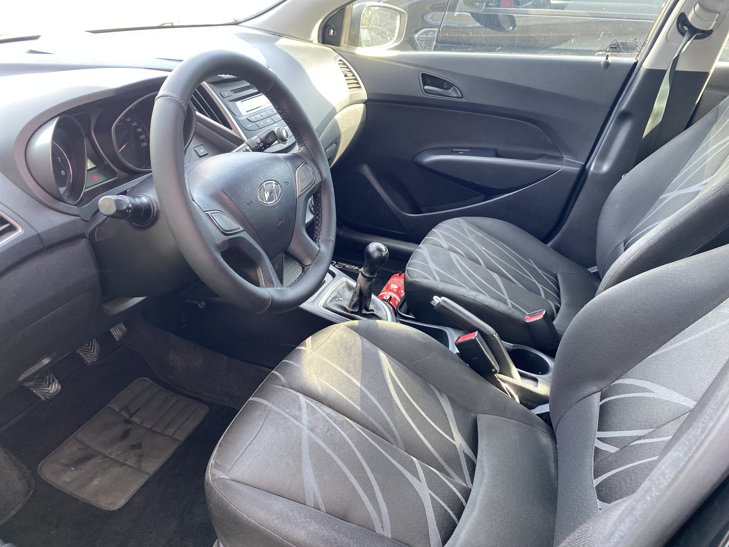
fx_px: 548
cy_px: 274
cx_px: 364
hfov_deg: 67.3
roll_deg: -5.9
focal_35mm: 26
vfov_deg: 53.1
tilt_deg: -32.5
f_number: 1.8
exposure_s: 1/60
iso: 125
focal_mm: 4.25
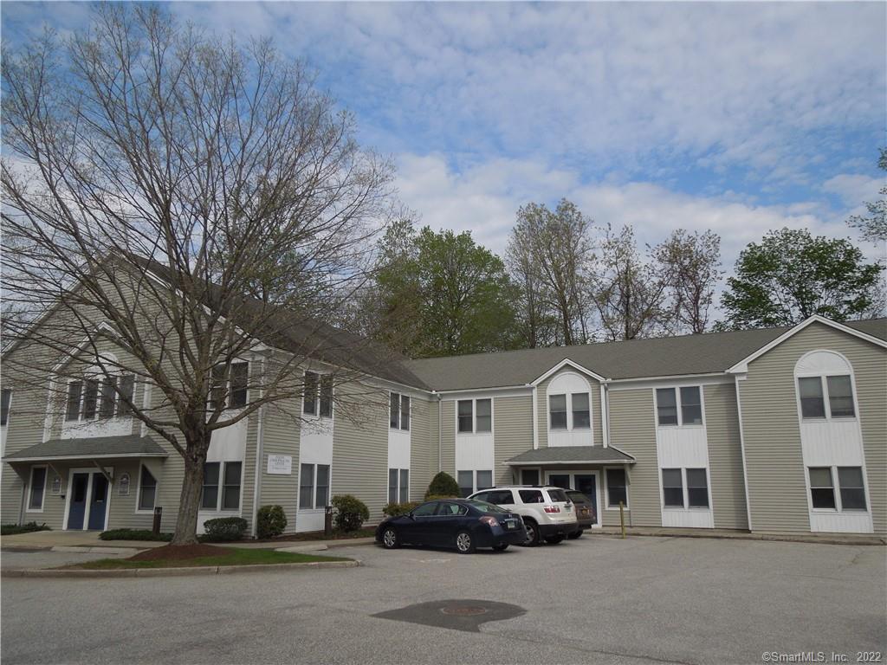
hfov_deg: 69.4
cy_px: 332
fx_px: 641
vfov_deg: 54.9
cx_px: 444
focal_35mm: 25
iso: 100
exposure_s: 1/400
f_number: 6.6
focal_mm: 4.5
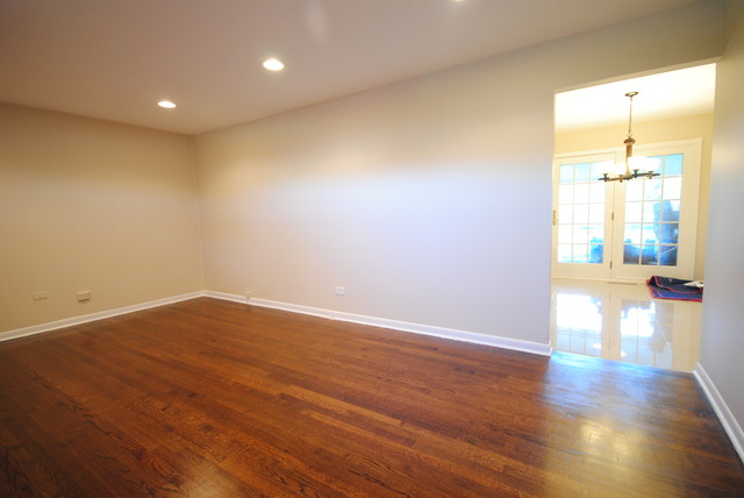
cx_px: 372
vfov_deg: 69.8
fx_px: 357
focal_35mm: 17
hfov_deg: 92.4
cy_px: 249
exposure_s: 1/10
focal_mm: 11.5
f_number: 4.2
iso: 400
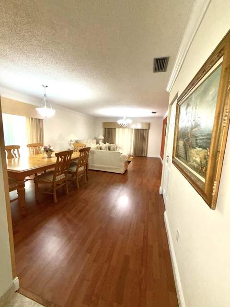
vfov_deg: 102.1
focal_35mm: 14
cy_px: 154
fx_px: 124
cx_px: 115
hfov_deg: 85.7
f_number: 2.2
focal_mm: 2.22
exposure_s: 1/60
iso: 50
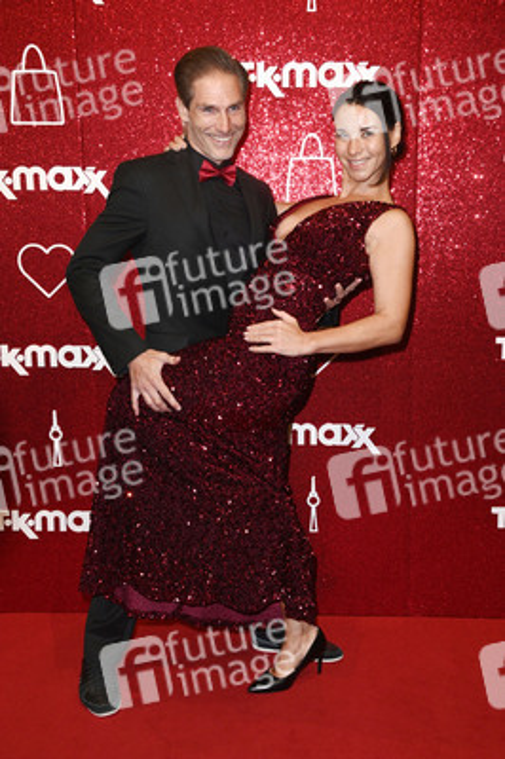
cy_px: 380
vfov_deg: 43.6
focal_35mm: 45
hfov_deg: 29.8
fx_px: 948
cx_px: 252
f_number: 5.6
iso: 1000
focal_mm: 45
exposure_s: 1/320
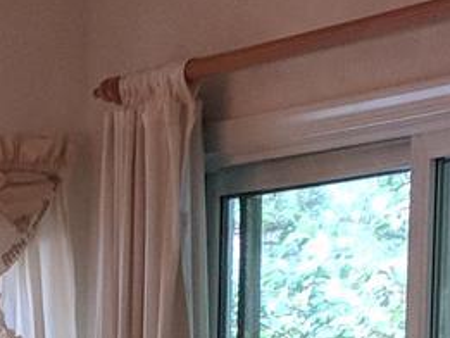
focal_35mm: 204
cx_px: -291
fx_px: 2653
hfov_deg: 9.3
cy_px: 845
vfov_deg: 6.8
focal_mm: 4.67
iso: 217
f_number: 2
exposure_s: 1/120
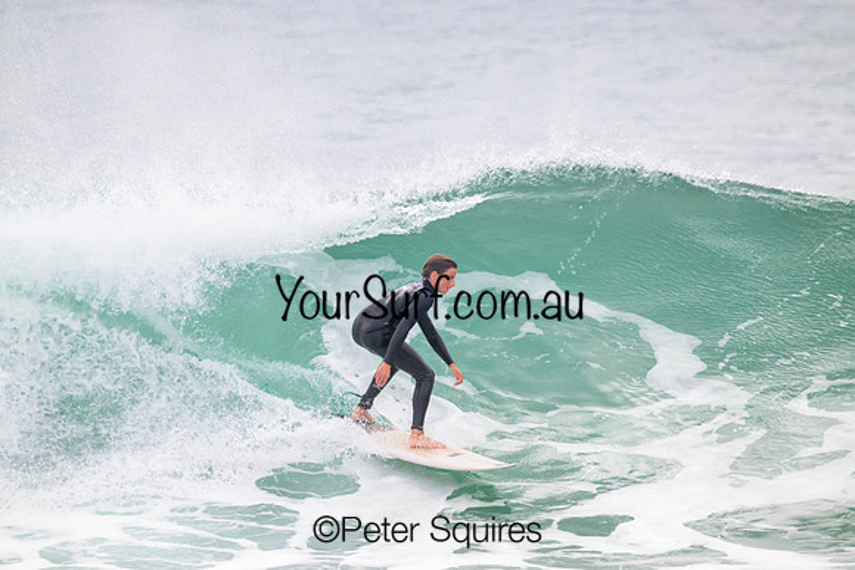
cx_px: 428
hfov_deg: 2.6
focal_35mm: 800
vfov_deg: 1.7
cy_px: 285
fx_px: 19004
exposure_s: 1/2000
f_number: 11
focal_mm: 800
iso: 1100
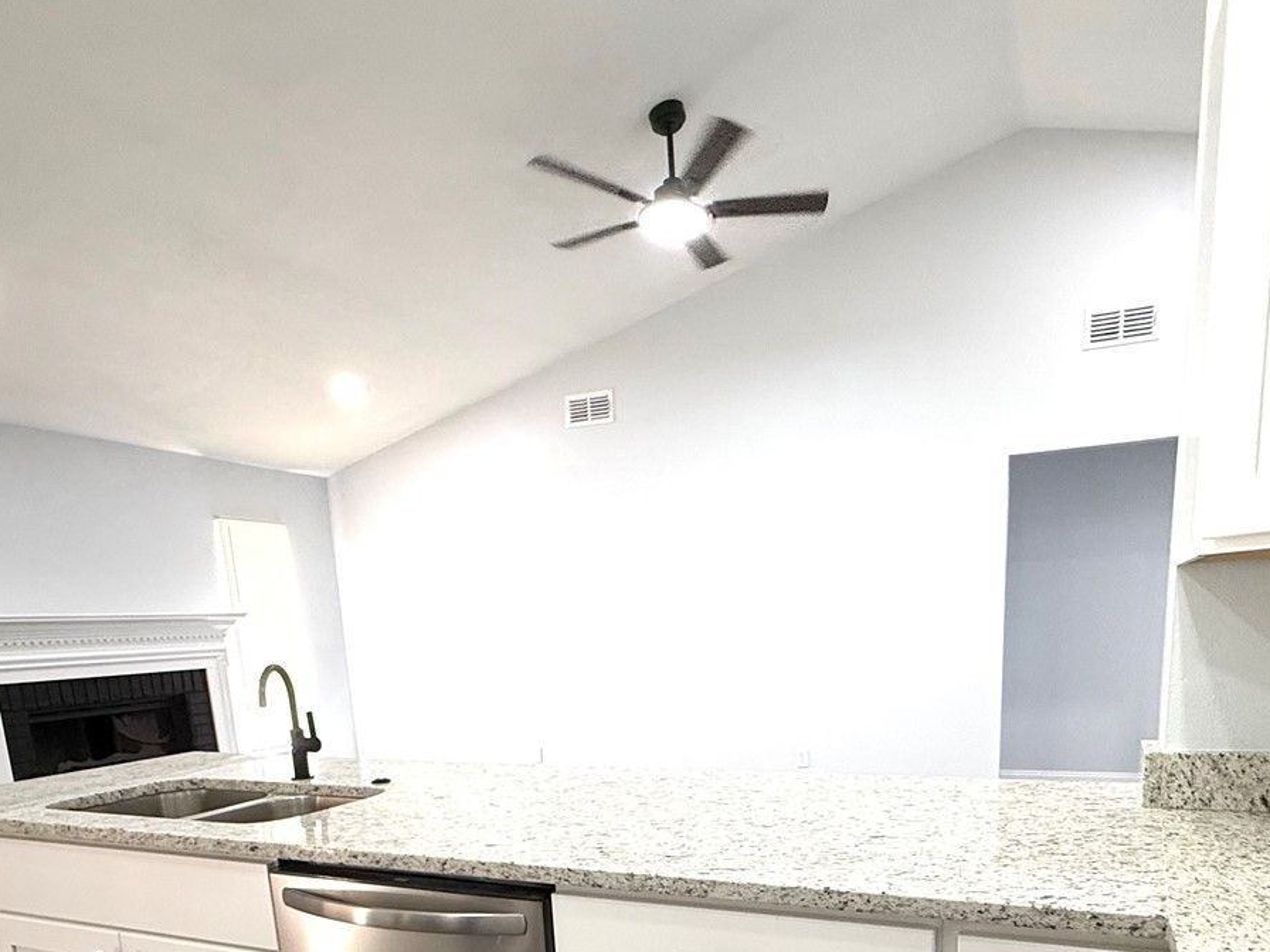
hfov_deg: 69.2
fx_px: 917
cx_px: 695
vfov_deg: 50.3
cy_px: 808
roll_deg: +2.2
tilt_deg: -12.4
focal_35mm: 25
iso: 250
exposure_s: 1/120
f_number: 2.2
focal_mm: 2.22
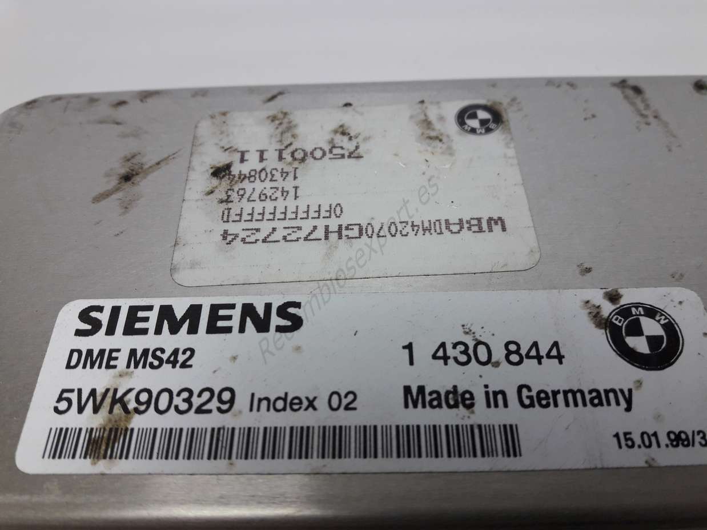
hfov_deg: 63.5
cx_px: 354
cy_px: 265
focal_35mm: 28
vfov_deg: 49.7
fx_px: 572
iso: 80
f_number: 1.9
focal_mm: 3.7
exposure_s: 1/100
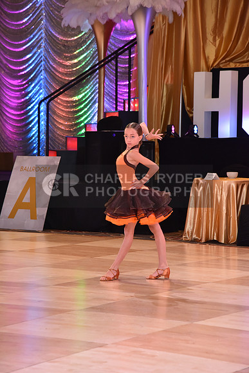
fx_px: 1244
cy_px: 186
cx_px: 124
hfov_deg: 11.4
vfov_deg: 17.1
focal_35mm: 120
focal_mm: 120
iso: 1600
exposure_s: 1/250
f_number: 5
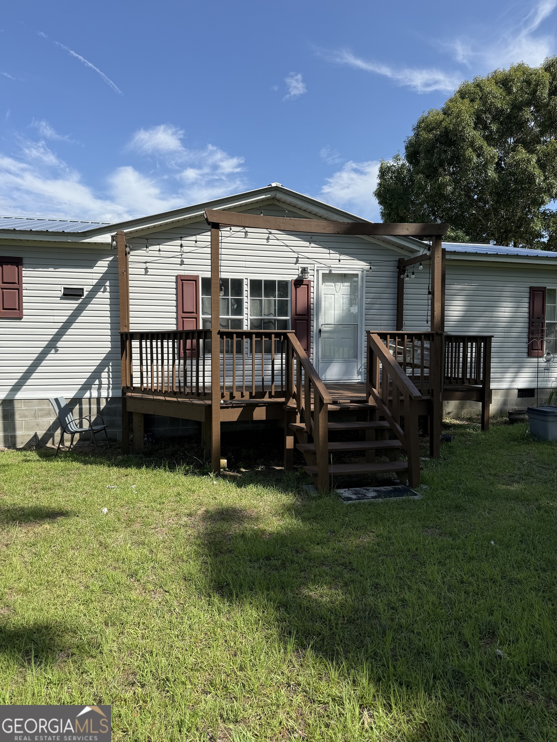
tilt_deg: -2.1
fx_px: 515
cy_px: 371
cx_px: 278
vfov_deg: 71.6
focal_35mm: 24
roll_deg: -0.3
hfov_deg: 56.8
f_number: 1.78
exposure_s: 1/3021
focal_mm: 6.76
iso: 80
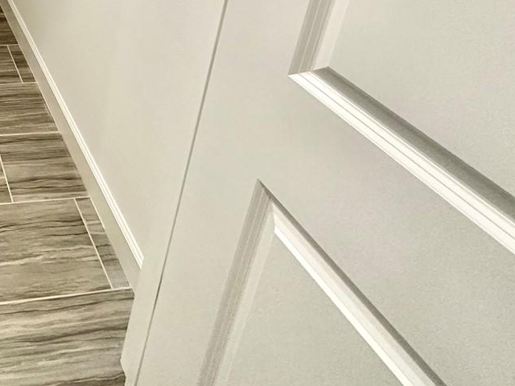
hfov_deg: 42.0
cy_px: -88
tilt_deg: -18.7
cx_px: -48
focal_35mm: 35
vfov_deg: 32.7
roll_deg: -2.3
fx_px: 521
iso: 250
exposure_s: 1/120
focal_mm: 2.22
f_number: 2.2
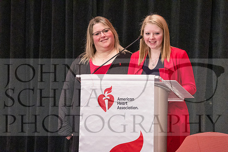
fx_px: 1900
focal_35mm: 300
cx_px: 114
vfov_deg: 4.6
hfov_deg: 6.9
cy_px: 76
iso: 6400
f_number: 4
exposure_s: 1/125
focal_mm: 200
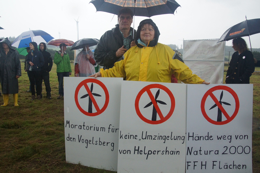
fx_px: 217
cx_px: 130
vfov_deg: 43.6
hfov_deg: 61.9
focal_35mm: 30
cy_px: 86
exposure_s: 1/350
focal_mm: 20
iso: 800
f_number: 8
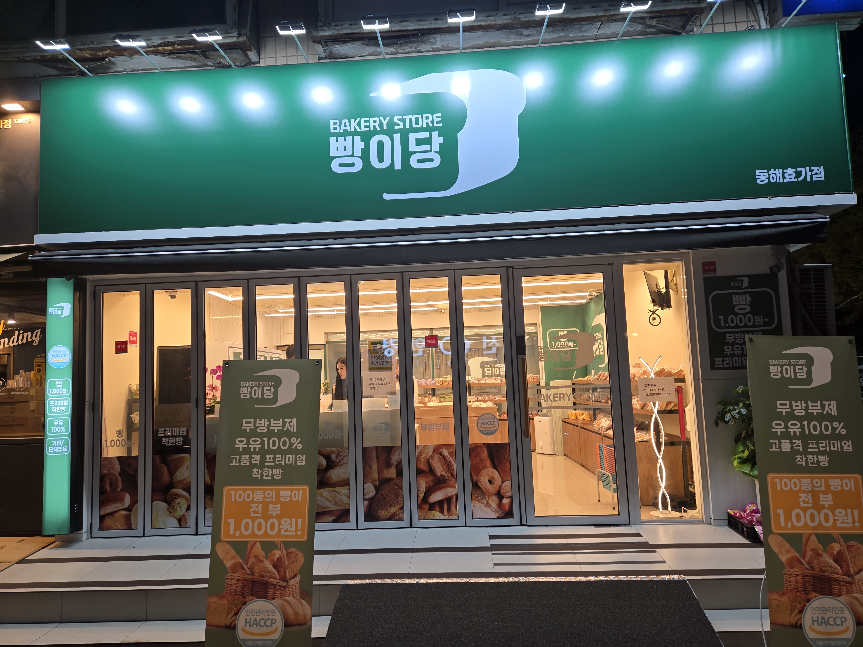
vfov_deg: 58.9
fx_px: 573
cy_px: 324
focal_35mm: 23
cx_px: 432
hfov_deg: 73.9
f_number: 1.8
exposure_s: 1/120
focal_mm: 5.4
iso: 32
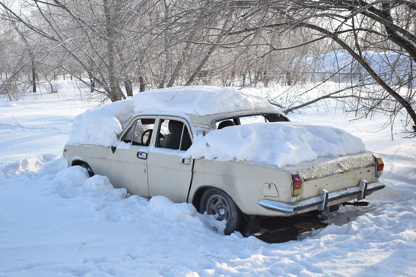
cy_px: 138
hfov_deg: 41.1
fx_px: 555
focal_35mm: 48
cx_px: 208
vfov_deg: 28.1
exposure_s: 1/640
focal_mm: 32
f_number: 5.6
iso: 200
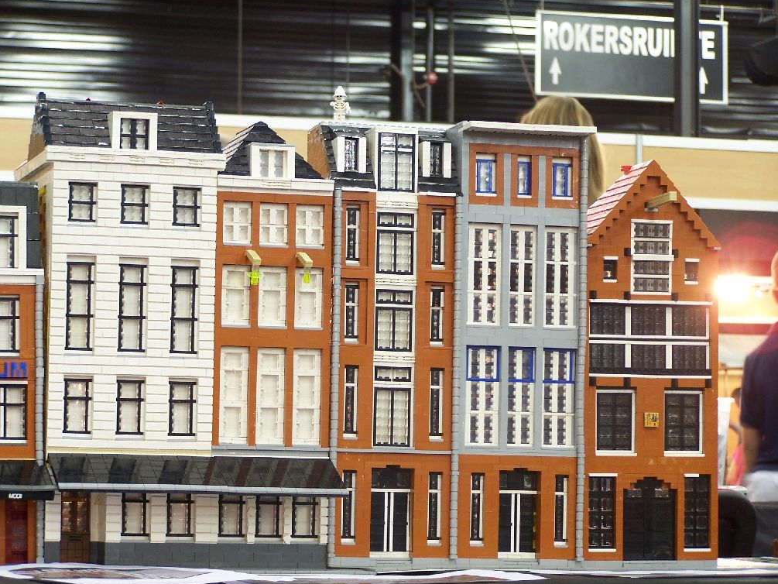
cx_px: 383
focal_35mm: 107
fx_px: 2405
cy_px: 295
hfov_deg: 18.4
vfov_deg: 13.8
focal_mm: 17.5
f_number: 3.2
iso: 80
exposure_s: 1/2
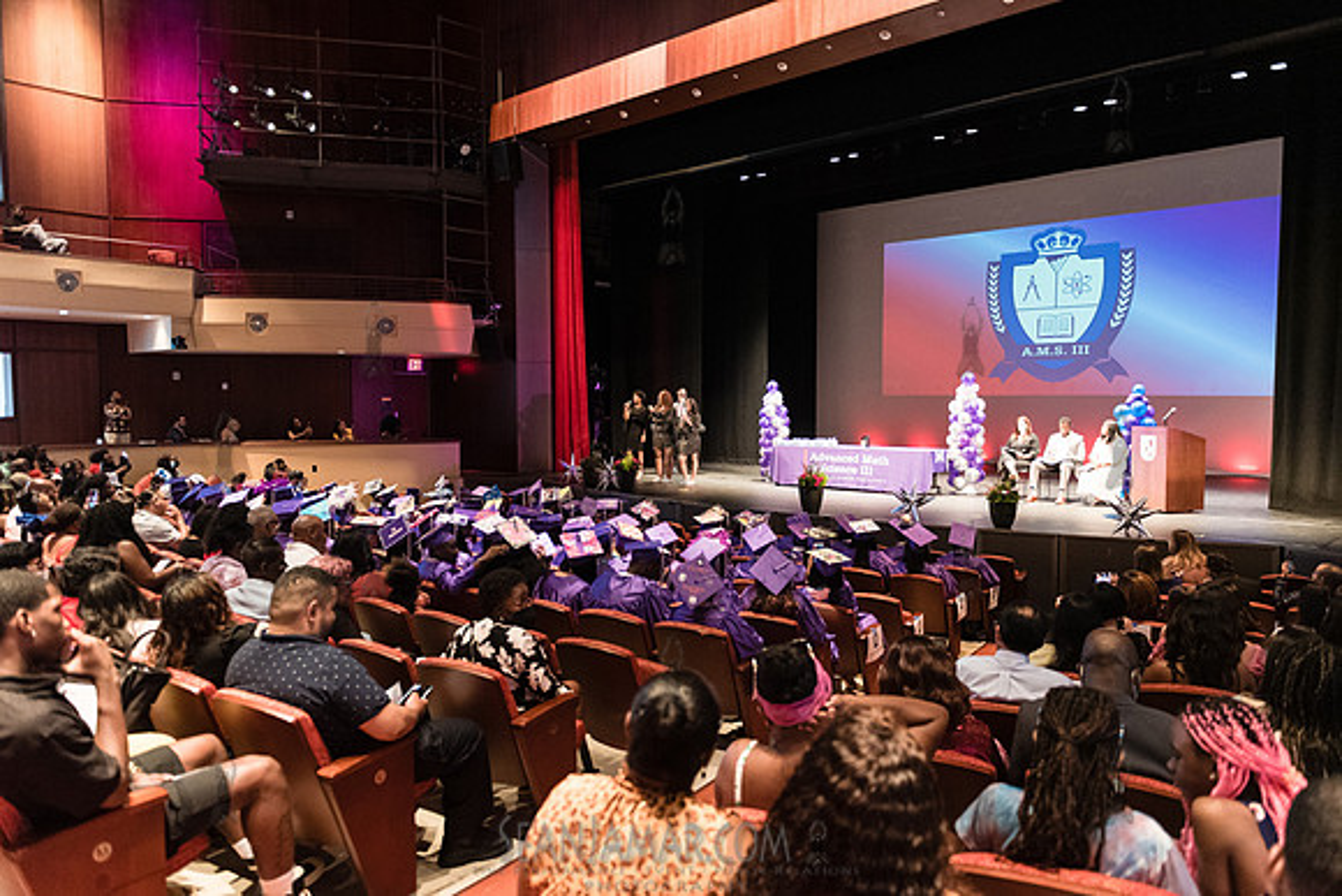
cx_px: 671
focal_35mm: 25
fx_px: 914
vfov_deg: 52.2
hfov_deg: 72.6
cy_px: 448
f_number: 2.8
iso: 4000
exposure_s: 1/160
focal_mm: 24
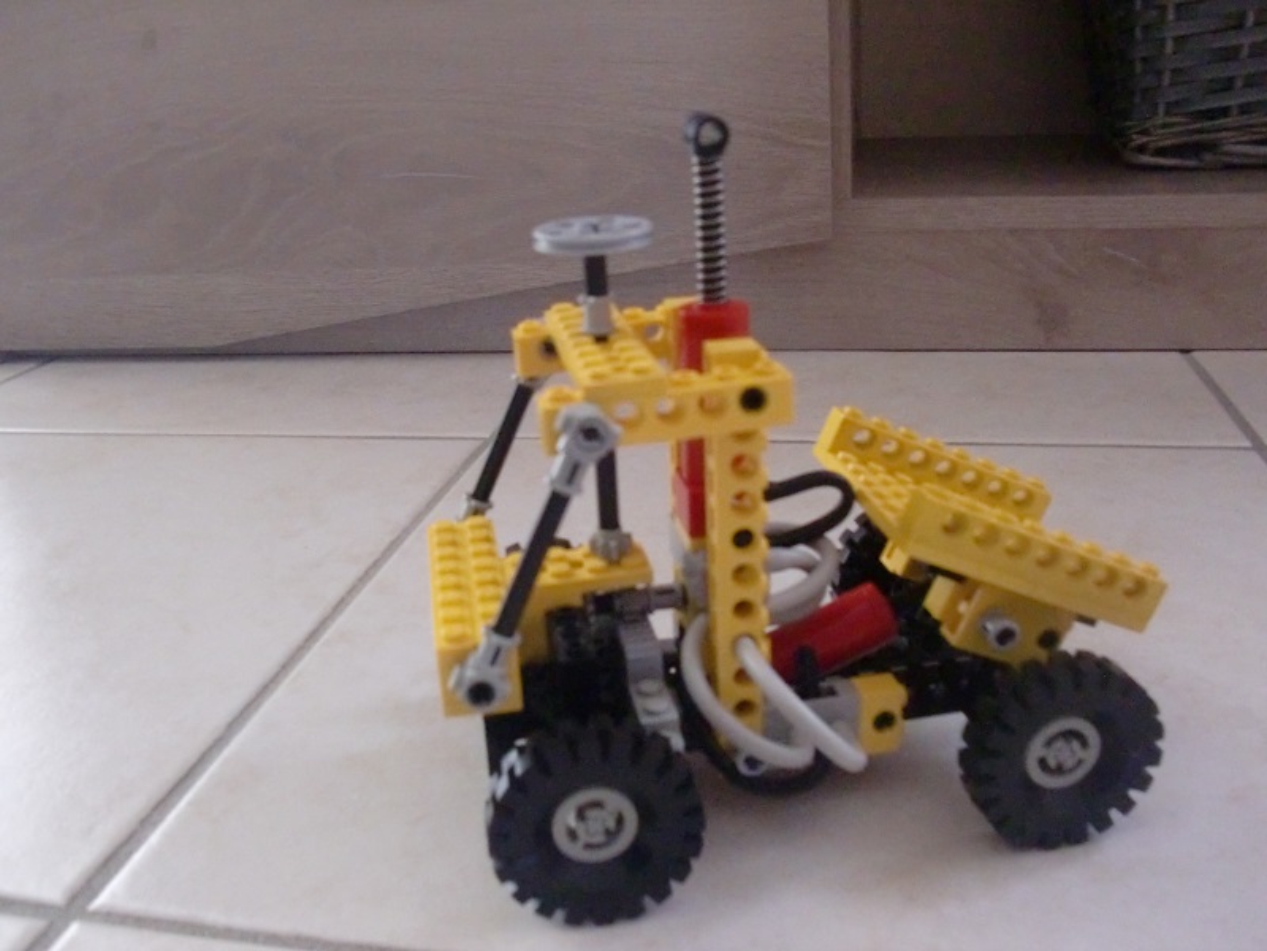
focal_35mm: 36
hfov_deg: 51.4
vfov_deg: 39.7
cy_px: 476
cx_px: 634
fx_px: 1318
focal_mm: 6.3
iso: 1000
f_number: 2.8
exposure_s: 1/60
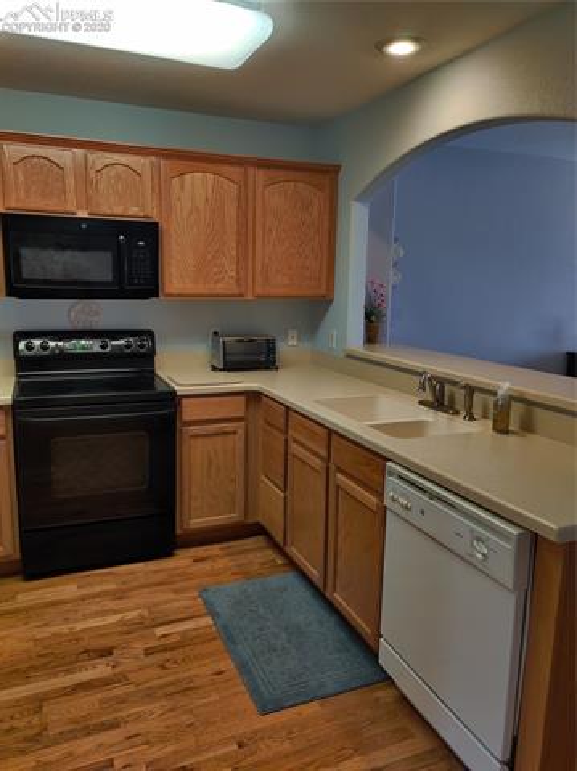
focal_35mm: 27
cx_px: 288
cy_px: 386
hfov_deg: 51.3
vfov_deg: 65.4
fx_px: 601
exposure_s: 1/50
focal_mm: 4.75
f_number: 1.65
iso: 400
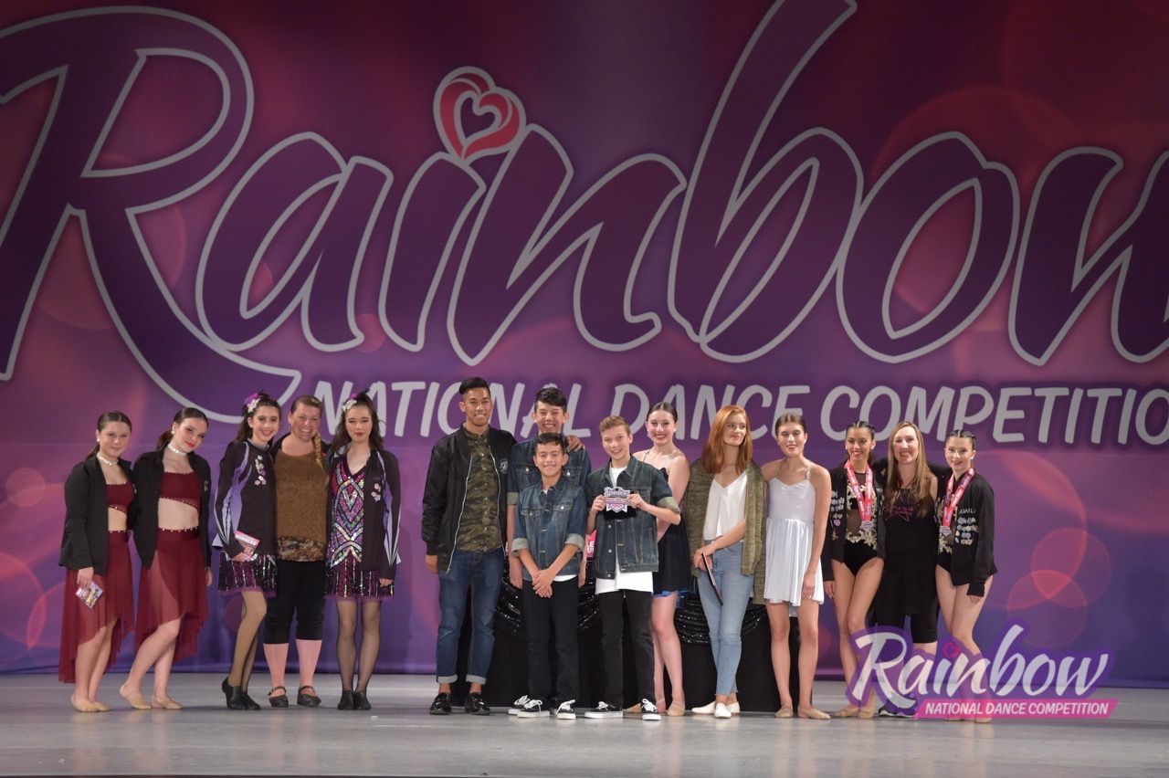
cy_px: 389
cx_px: 584
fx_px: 5842
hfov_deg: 11.4
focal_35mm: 180
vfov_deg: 7.6
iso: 6400
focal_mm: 180
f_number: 3.5
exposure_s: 1/2500
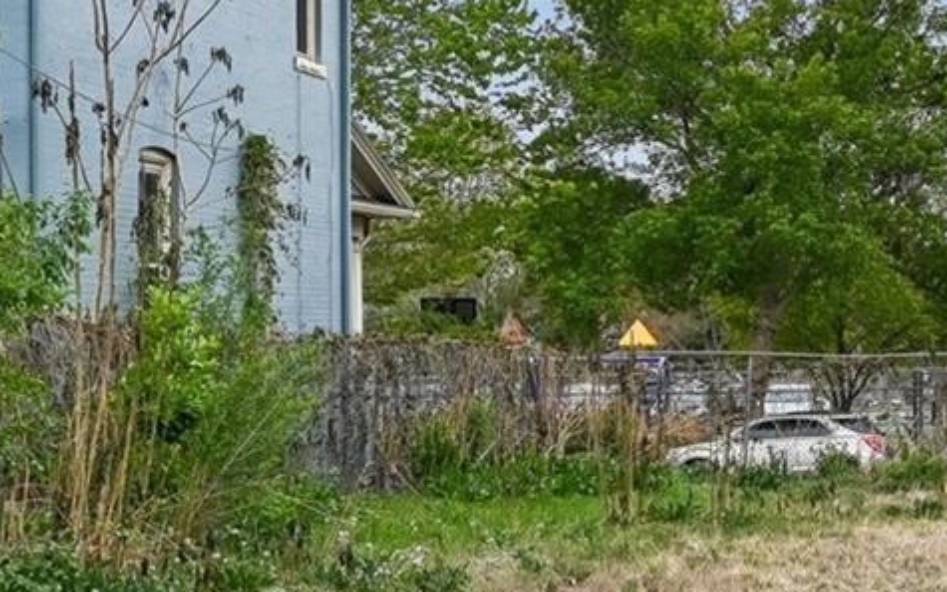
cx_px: 1095
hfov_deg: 19.2
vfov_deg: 12.7
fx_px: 2659
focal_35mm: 103
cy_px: 391
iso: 400
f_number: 10
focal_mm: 30
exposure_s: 1/500
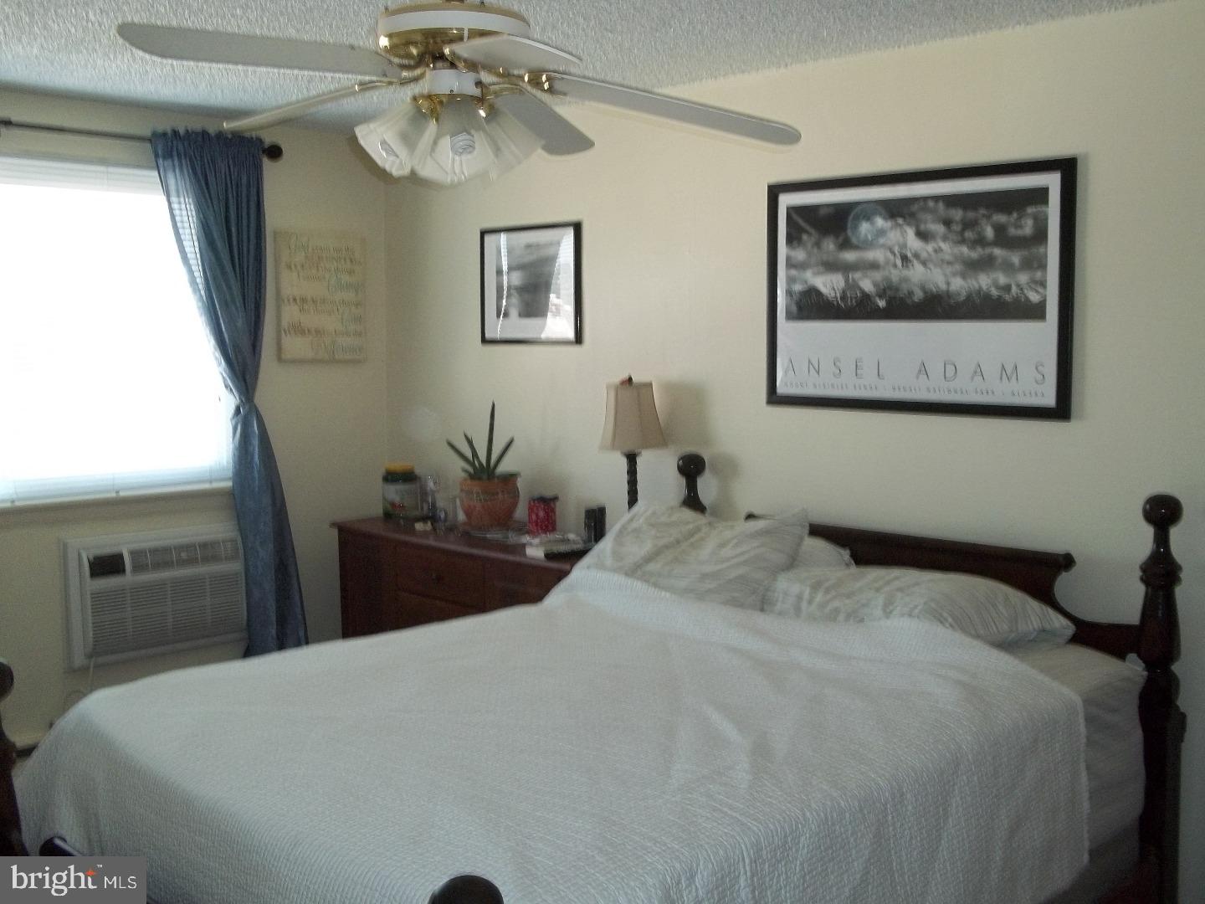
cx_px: 602
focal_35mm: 36
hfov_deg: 51.4
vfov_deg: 39.7
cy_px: 452
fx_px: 1253
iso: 160
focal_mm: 6.5
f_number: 3.1
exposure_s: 1/30
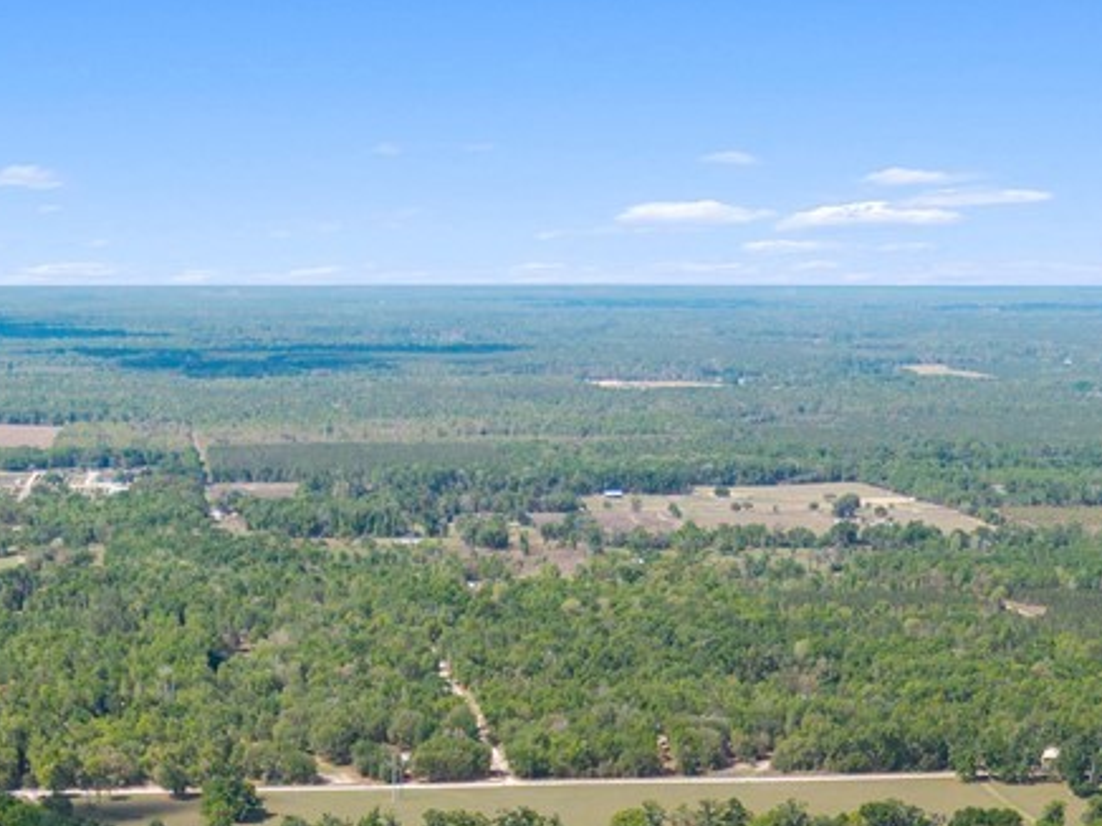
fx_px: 2801
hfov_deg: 22.1
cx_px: 291
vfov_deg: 15.1
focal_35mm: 88
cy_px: 1351
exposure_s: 1/4000
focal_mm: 8.67
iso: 220
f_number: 1.8
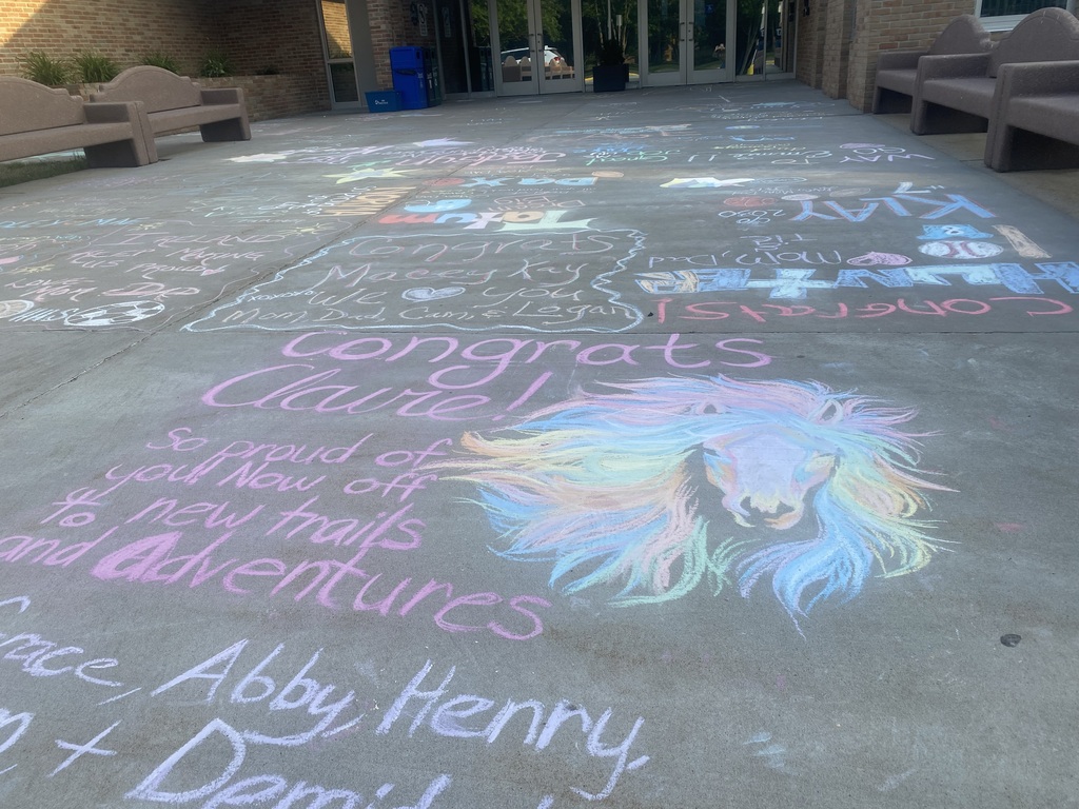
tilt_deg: -24.4
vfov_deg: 53.1
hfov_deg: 67.3
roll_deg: +4.9
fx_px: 810
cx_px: 540
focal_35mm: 26
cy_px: 404
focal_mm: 4.25
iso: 32
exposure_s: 1/927
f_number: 1.8
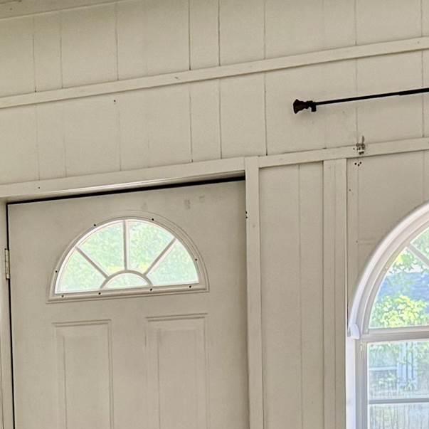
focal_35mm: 108
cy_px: 524
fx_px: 1514
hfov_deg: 15.7
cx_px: -34
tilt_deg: -5.1
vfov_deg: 15.5
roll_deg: +1.9
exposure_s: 1/120
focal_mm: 6.76
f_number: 1.78
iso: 250
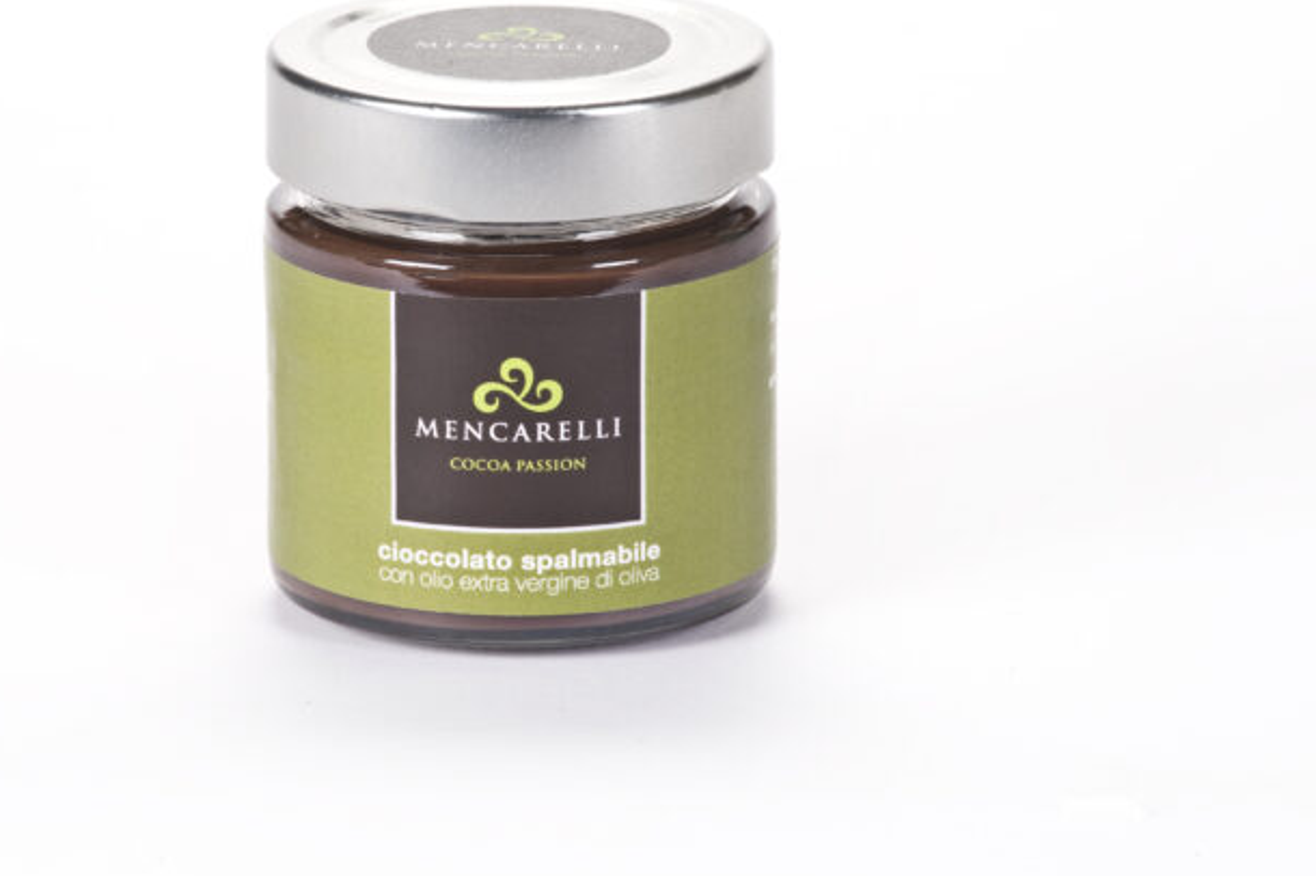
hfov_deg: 9.6
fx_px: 7818
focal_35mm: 214
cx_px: 539
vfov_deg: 6.4
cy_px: 389
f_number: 22
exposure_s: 1/125
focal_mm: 170
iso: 125
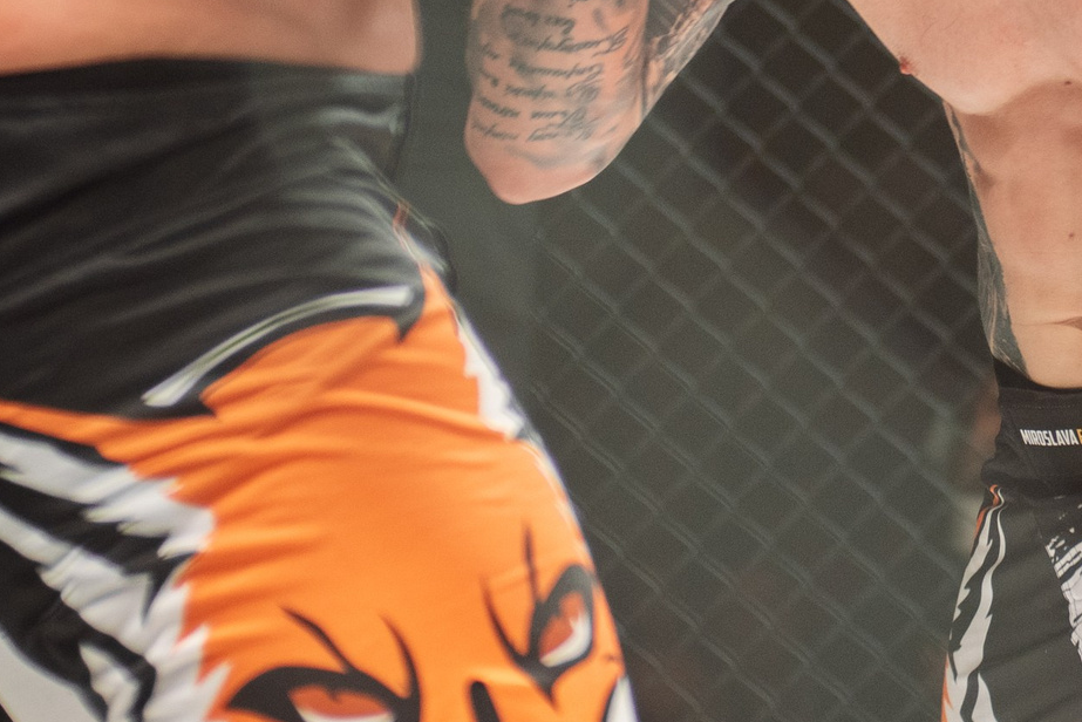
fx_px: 6674
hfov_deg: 9.2
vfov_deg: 6.1
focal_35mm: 222
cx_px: 1091
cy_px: -256
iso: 900
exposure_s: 1/320
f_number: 4
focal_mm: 80
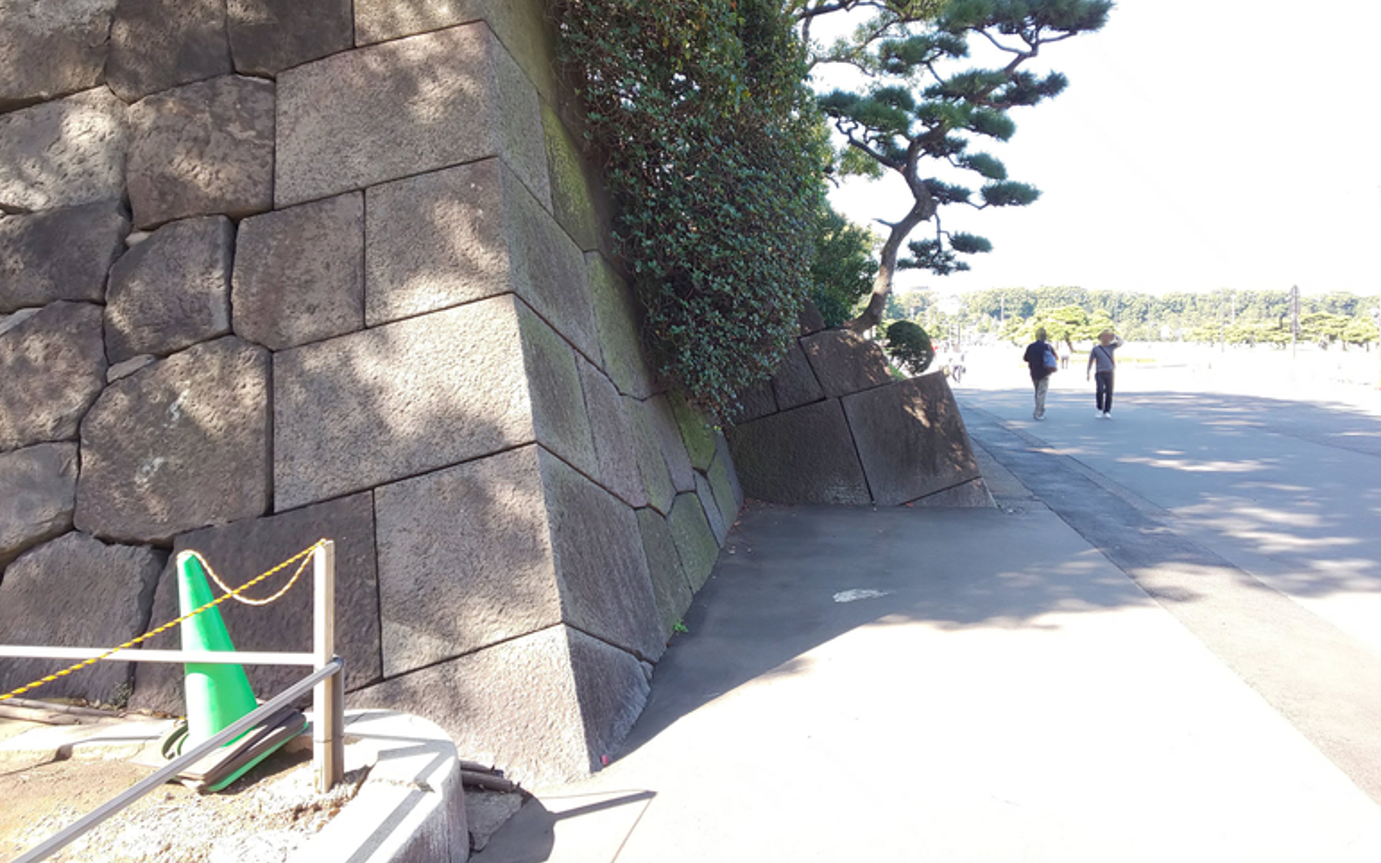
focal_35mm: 22
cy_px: 331
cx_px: 708
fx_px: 828
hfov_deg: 79.6
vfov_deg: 54.5
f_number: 1.94
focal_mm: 3.45
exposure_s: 1/120
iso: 36
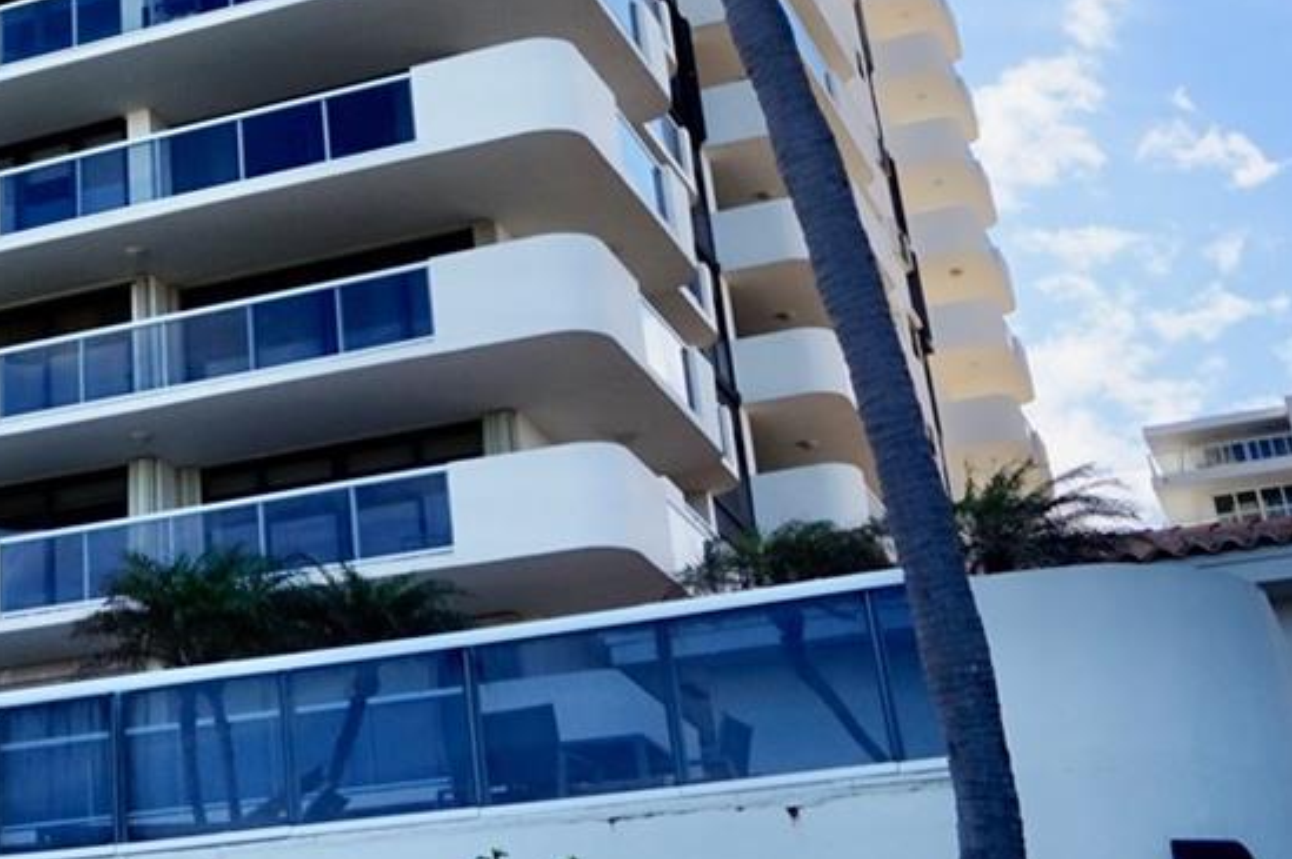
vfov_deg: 18.9
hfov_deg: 26.8
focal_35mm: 70
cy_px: -2
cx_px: -89
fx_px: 2510
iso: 100
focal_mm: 16
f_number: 11
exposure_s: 1/80
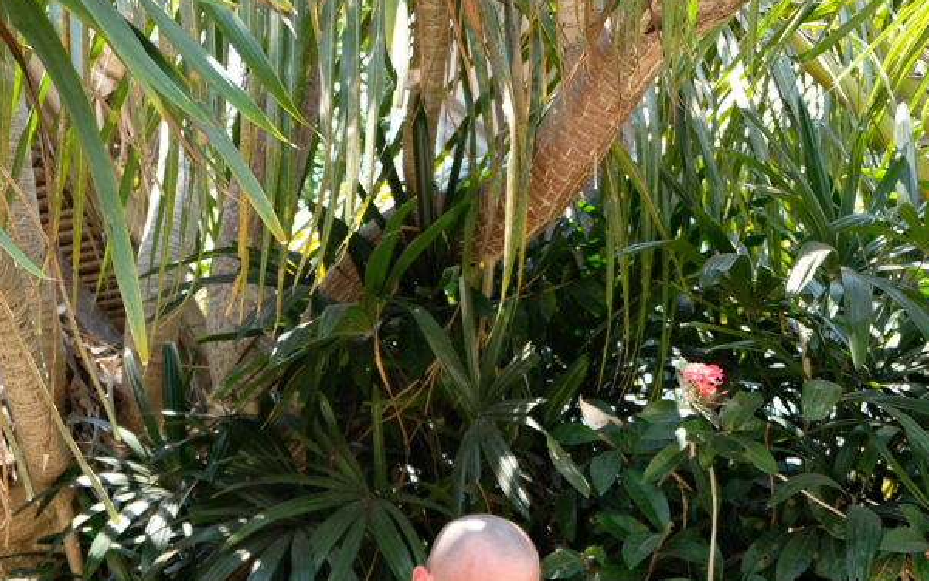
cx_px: 431
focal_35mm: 59
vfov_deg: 19.8
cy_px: 808
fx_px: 1494
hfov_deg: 34.5
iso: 200
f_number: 2.8
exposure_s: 1/250
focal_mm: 19.6
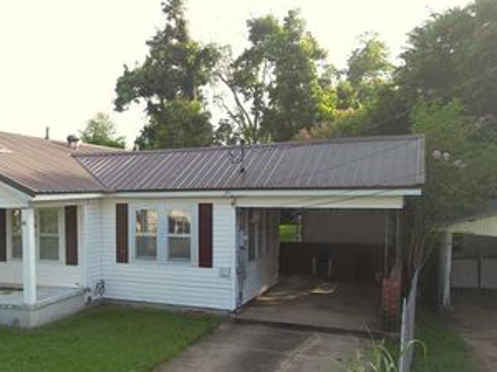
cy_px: 236
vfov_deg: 35.7
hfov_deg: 44.8
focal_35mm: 40
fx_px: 574
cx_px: 109
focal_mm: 6.72
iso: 100
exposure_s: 1/320
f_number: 1.7
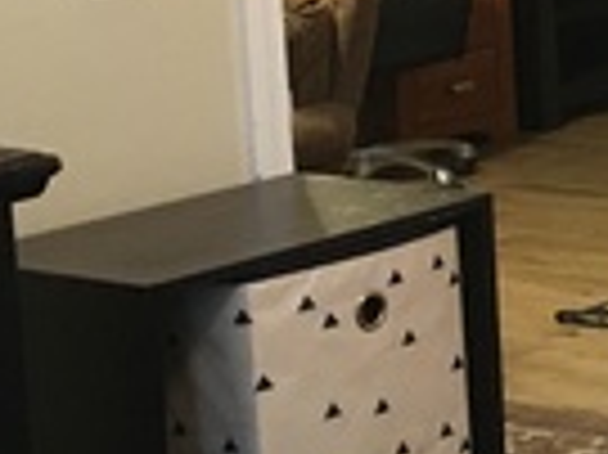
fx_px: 2509
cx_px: 1160
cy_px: -162
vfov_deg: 10.1
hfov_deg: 12.4
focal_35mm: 143
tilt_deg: -3.9
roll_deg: +2.8
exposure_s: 1/10
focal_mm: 4.15
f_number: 2.2
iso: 80
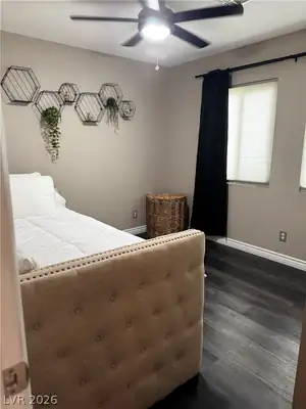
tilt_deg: -10.5
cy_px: 204
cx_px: 153
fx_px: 283
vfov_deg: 71.6
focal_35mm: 24
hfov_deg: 56.8
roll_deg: +0.0
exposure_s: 1/60
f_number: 1.78
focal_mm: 6.76
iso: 400
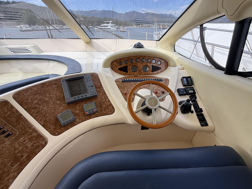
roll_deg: +1.0
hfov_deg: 98.1
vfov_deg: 81.7
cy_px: 93
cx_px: 130
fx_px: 109
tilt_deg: -30.8
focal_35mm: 15
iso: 50
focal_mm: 2.22
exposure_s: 1/124
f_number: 2.2
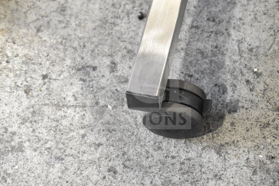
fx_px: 639
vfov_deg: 16.6
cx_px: 140
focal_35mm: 82
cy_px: 93
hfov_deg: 24.6
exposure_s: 1/200
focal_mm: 55
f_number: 7.1
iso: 6400
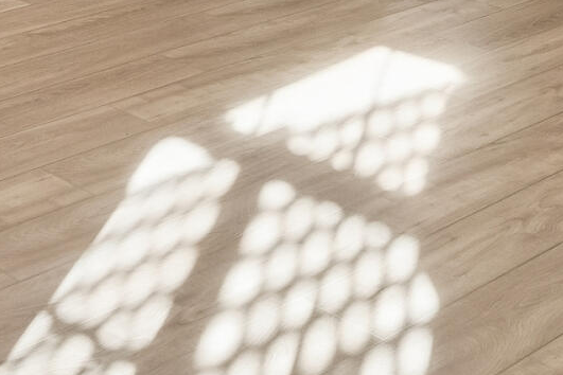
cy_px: -445
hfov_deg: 21.2
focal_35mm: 96
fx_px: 1501
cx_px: 222
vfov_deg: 12.1
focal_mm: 17
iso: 400
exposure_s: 1/13
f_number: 7.1
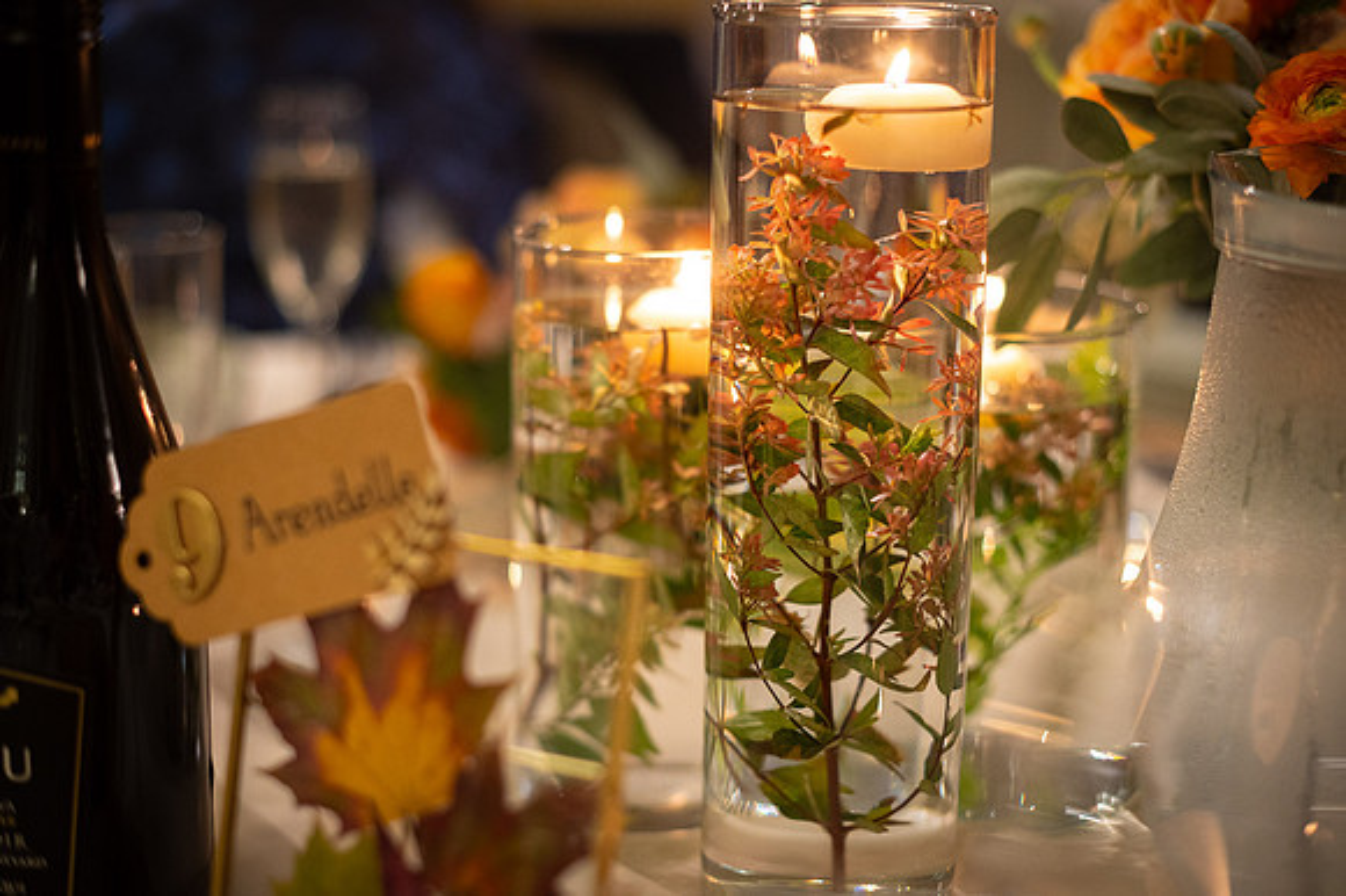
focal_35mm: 50
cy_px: 448
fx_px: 1868
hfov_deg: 39.6
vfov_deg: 27.0
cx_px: 673
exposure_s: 1/125
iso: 1600
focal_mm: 50
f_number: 2.2
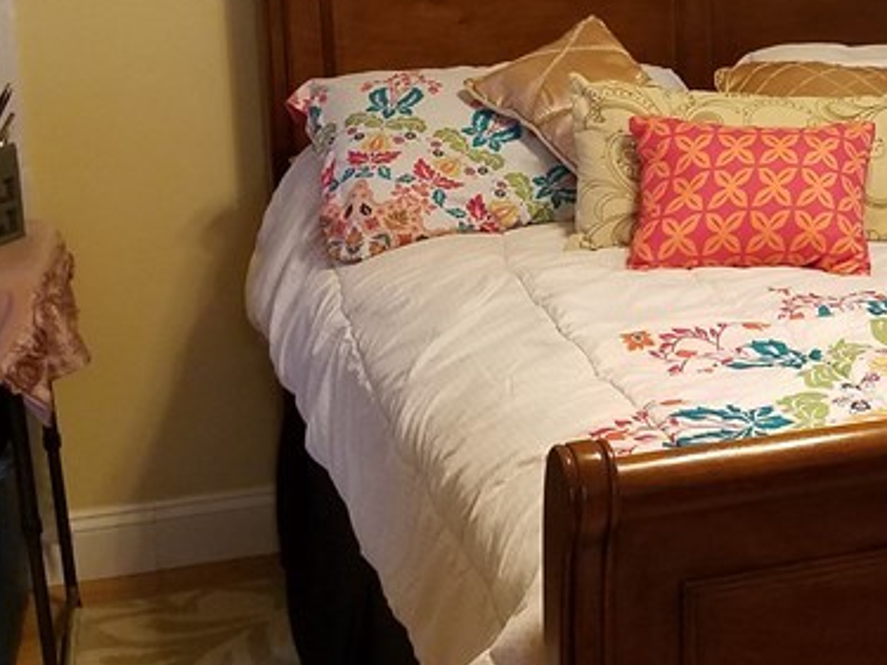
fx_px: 1819
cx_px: 989
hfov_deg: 25.3
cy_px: 154
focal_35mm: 71
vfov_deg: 20.5
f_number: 1.7
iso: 160
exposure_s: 1/30
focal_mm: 4.2
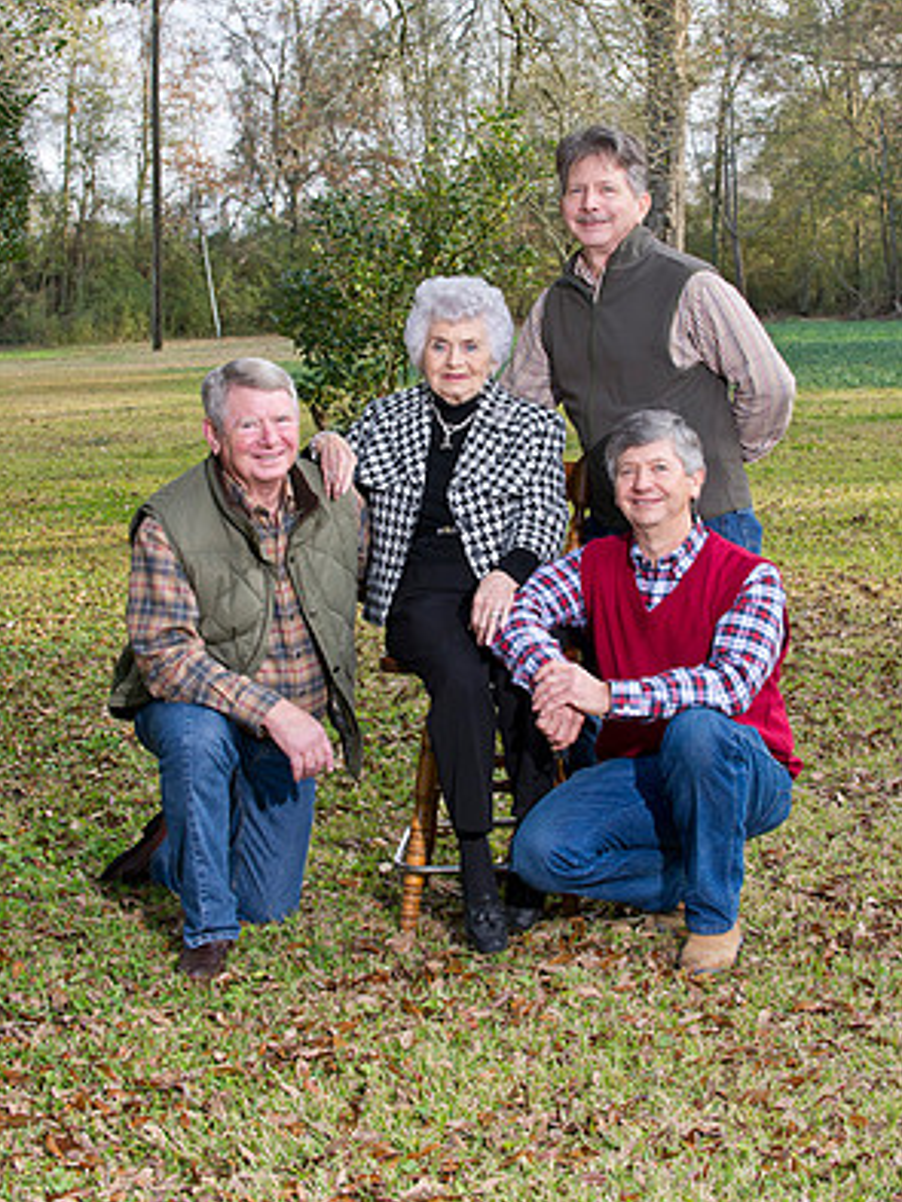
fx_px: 2674
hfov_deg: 19.1
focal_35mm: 77
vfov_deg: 25.3
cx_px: 448
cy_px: 535
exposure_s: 1/160
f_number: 8
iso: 800
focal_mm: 70
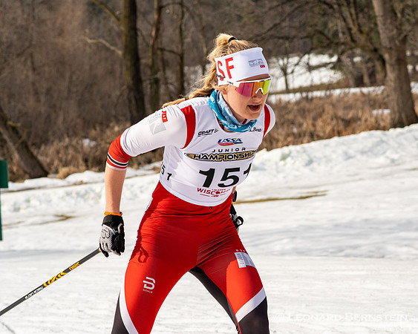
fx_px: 1776
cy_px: 167
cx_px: 251
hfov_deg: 13.4
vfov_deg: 10.7
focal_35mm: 144
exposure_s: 1/2000
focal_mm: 85
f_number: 6.3
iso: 400
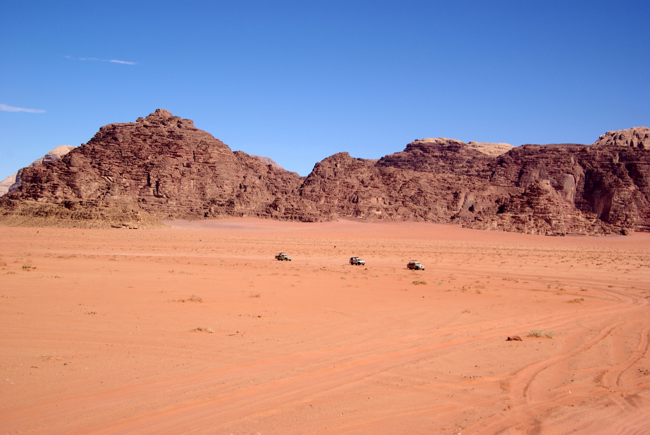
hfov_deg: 44.9
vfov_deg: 30.9
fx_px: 786
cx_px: 325
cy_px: 218
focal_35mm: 44
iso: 100
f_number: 8
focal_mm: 29
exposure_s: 1/500
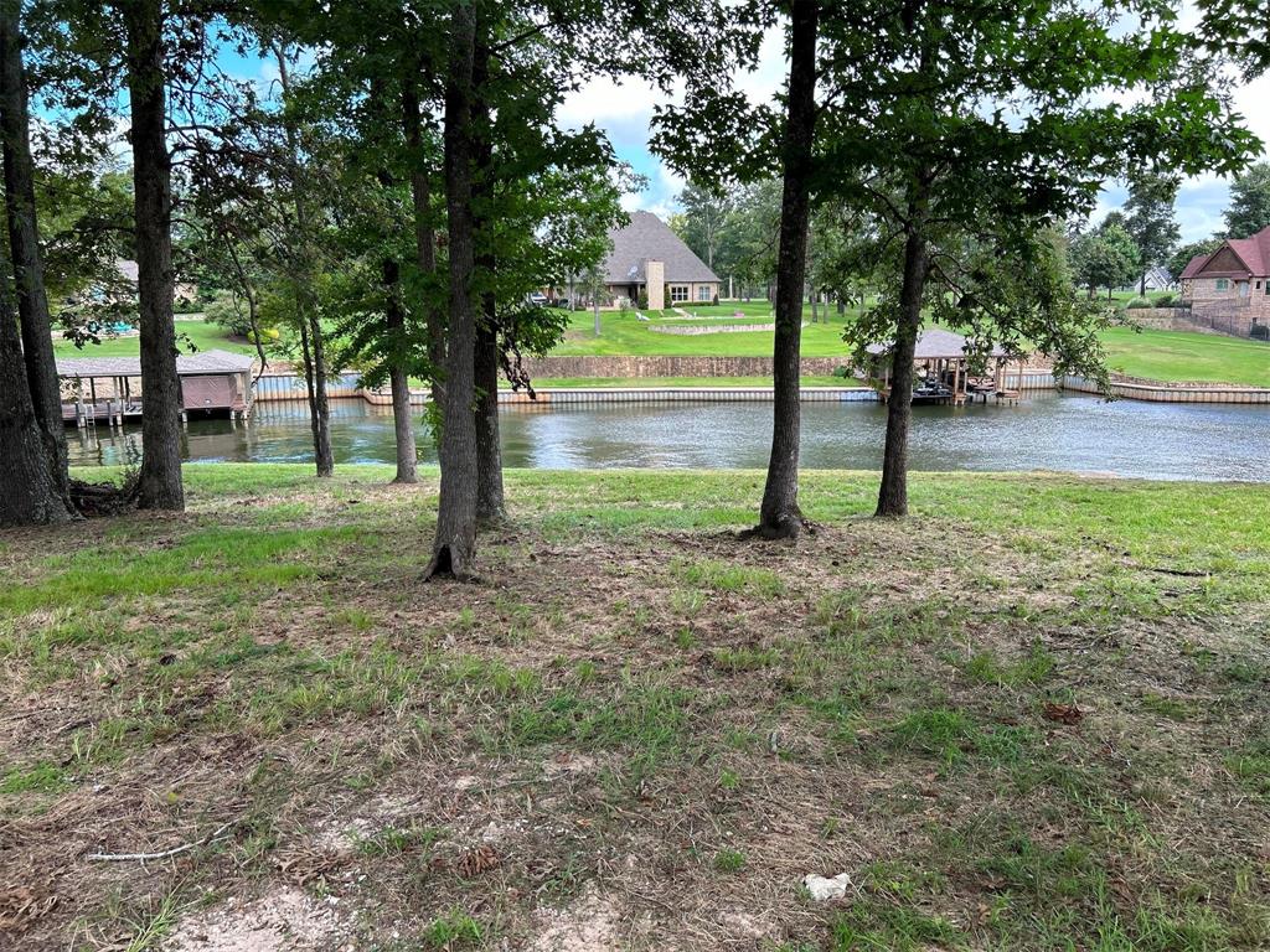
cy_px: 476
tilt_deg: -10.5
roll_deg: +0.7
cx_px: 635
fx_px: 954
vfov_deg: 53.1
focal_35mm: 26
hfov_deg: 67.3
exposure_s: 1/539
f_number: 1.5
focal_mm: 5.7
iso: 50
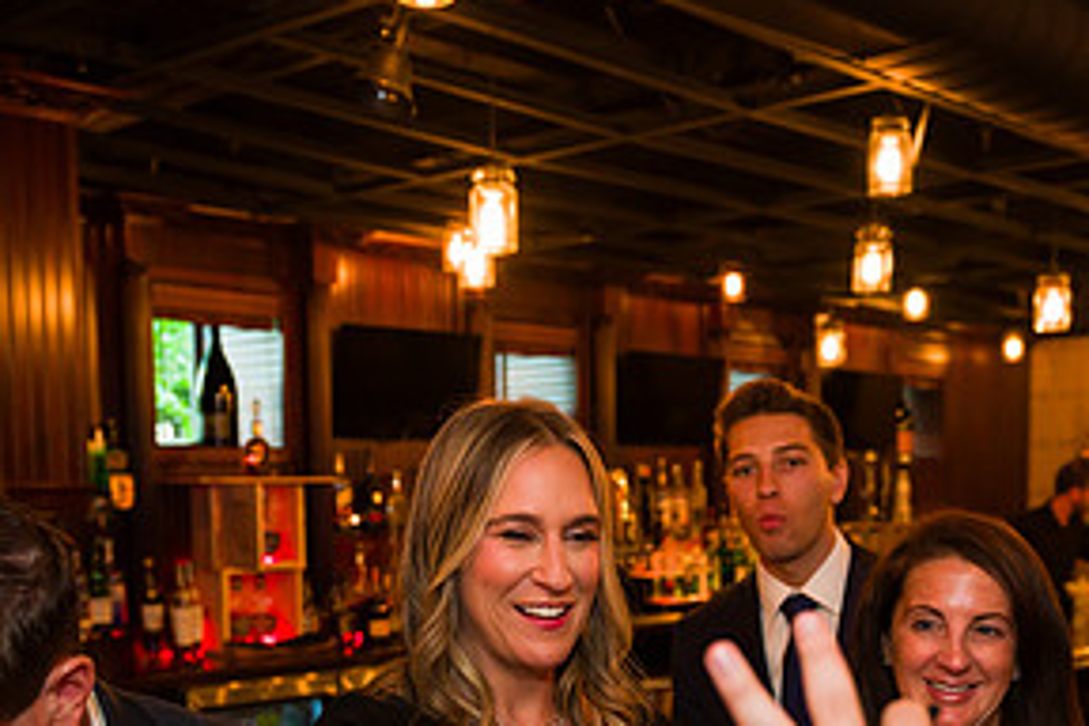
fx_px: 1512
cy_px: 681
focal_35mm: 50
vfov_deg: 25.9
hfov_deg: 39.6
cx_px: 552
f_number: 3.2
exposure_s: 1/200
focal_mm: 24
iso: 1600
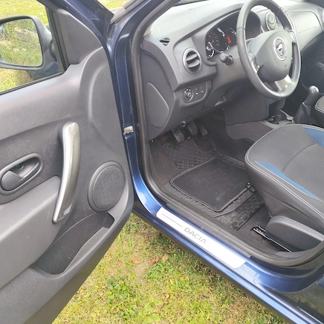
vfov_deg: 57.3
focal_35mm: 28
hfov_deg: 56.5
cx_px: 205
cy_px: 163
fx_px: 297
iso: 152
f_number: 1.65
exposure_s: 1/100
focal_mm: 6.19
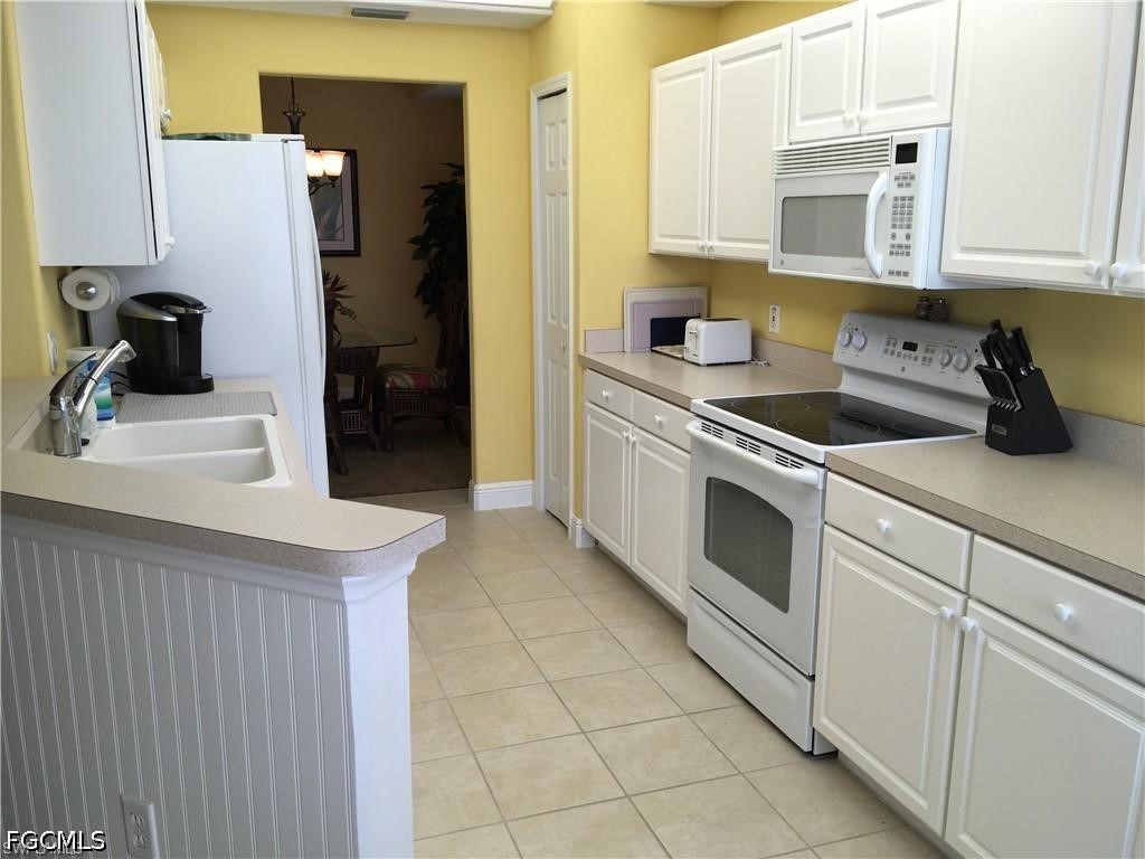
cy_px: 430
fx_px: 959
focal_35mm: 29
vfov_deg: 48.2
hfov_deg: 61.7
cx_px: 572
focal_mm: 4.15
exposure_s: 1/120
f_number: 2.2
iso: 25
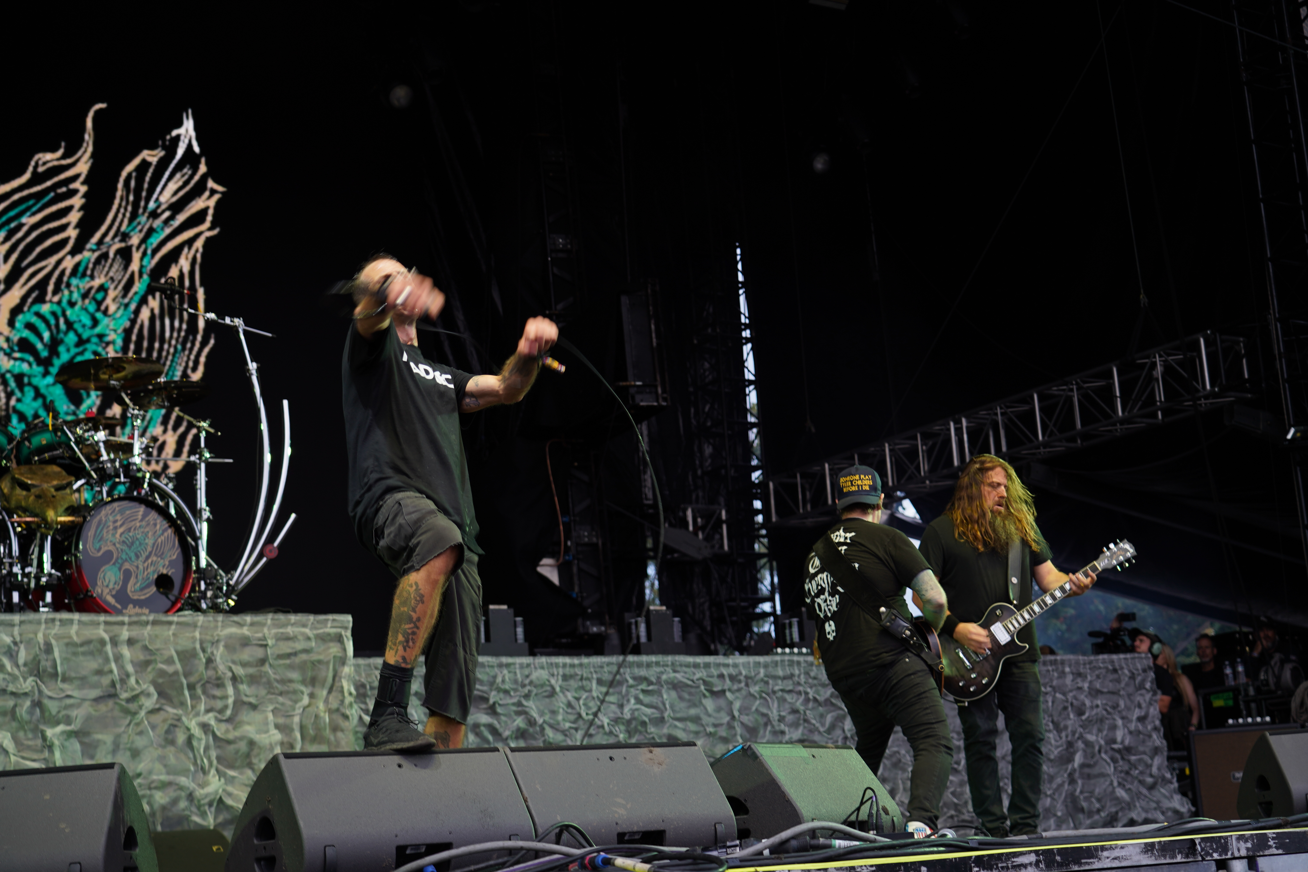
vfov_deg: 26.0
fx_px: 1889
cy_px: 436
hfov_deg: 38.2
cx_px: 654
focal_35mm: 52
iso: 125
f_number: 4
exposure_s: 1/60
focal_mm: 52
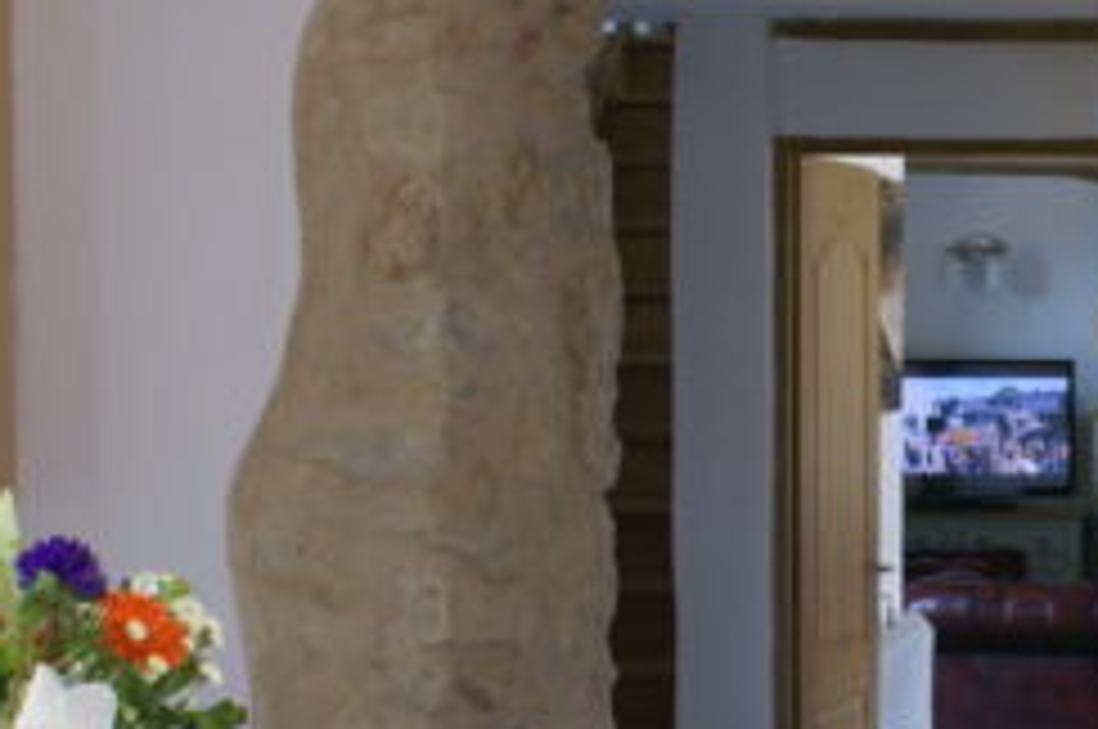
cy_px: 675
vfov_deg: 11.0
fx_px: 3746
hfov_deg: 16.4
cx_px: 1053
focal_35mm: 123
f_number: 4.5
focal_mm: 26
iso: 320
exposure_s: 1/40
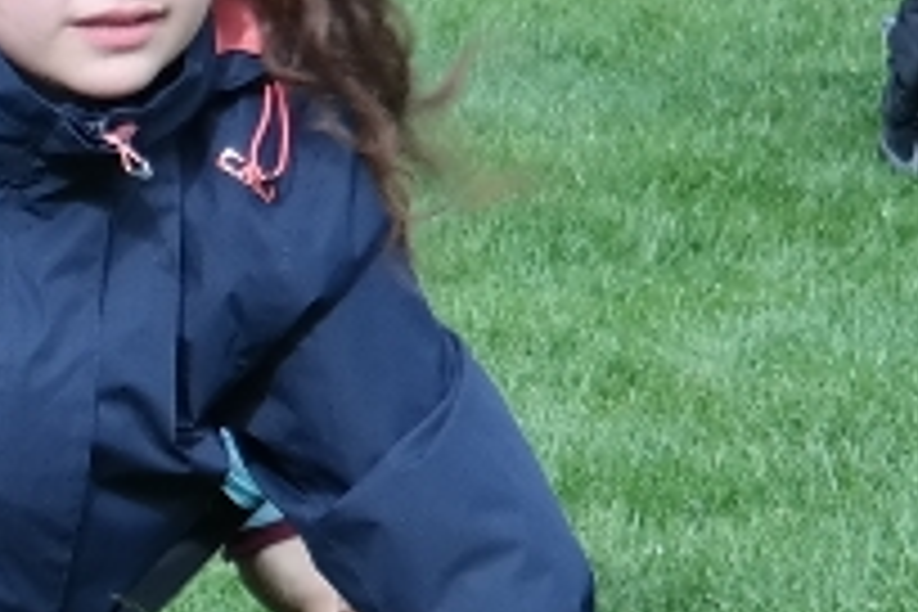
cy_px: 873
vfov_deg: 2.2
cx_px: -2250
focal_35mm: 627
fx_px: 15987
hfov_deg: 3.2
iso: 200
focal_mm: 52
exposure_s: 1/160
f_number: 6.3
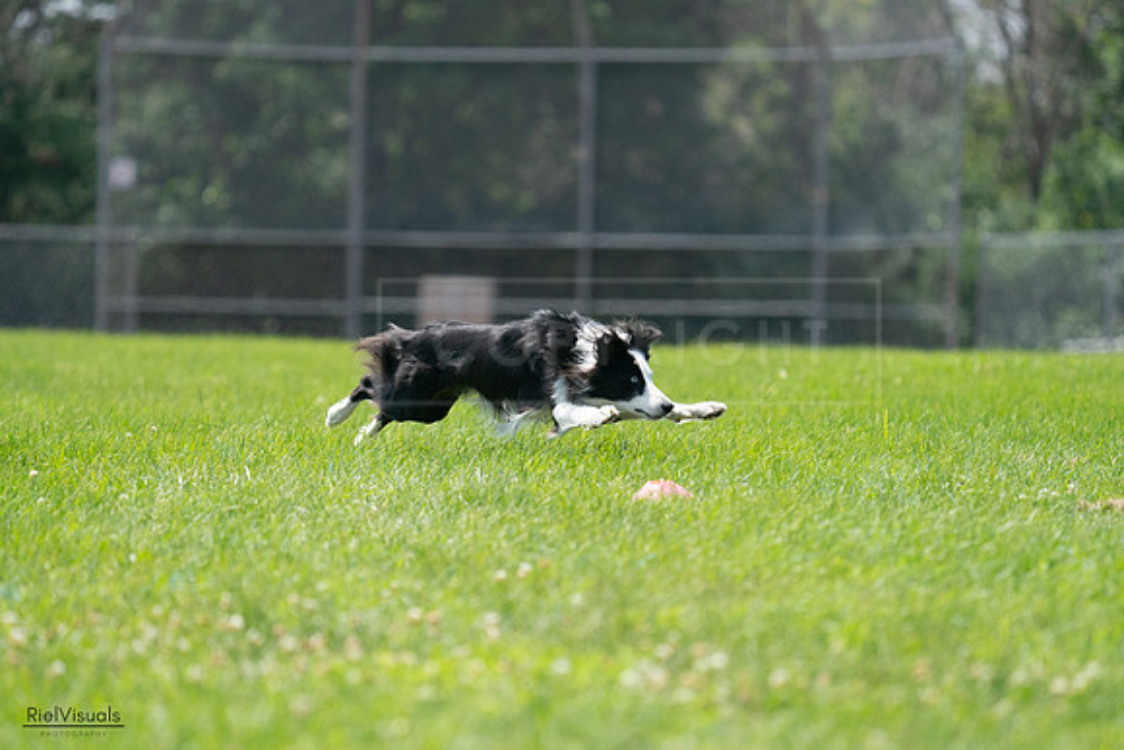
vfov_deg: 4.0
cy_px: 375
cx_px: 562
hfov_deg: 6.0
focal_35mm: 341
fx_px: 10649
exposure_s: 1/4000
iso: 1600
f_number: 6.3
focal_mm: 341
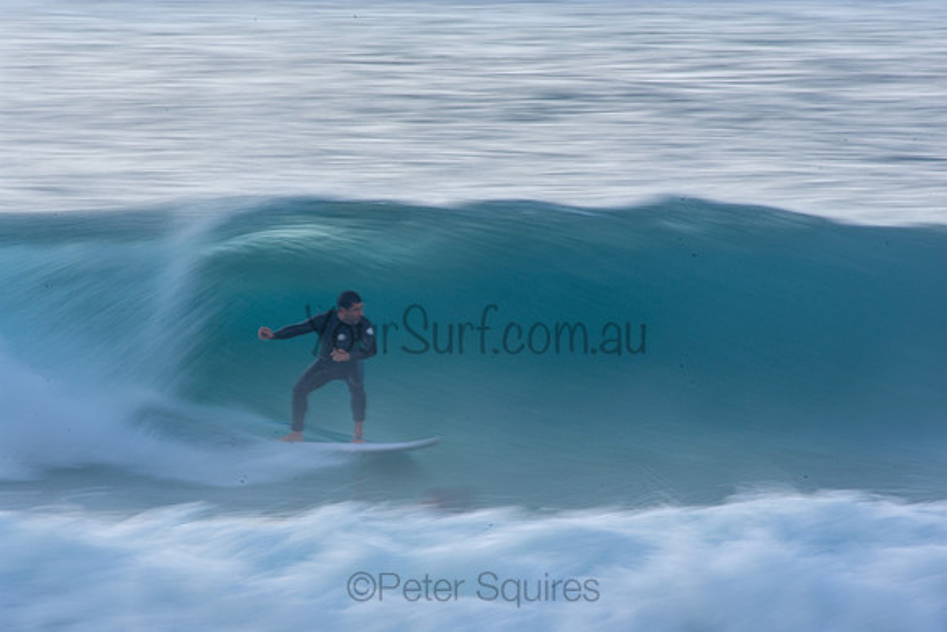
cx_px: 474
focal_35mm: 750
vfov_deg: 1.8
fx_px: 19733
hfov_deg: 2.7
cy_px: 316
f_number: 29
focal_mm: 500
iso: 100
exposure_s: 1/15
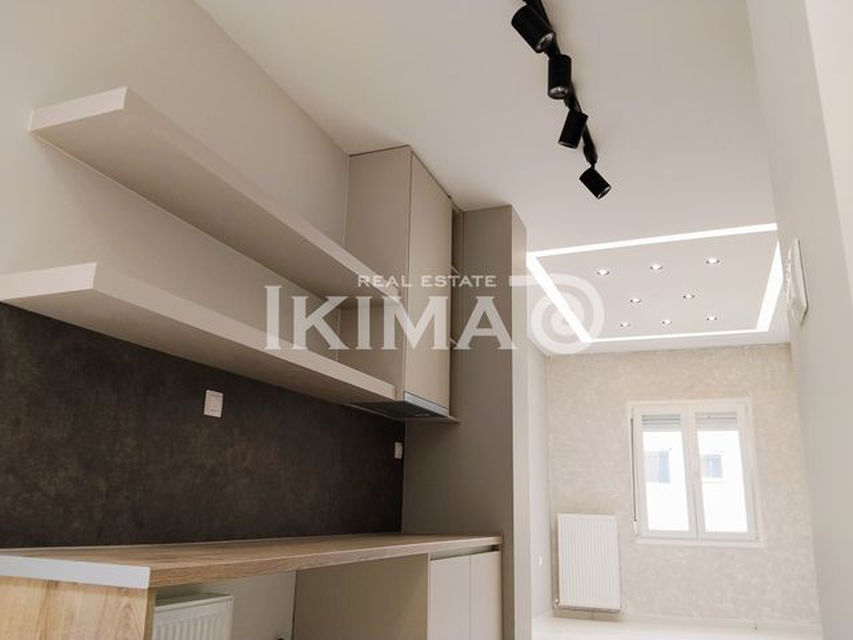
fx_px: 715
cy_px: 320
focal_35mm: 29
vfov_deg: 48.2
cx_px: 426
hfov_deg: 61.7
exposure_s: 1/33.3
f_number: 1.8
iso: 80
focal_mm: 3.96
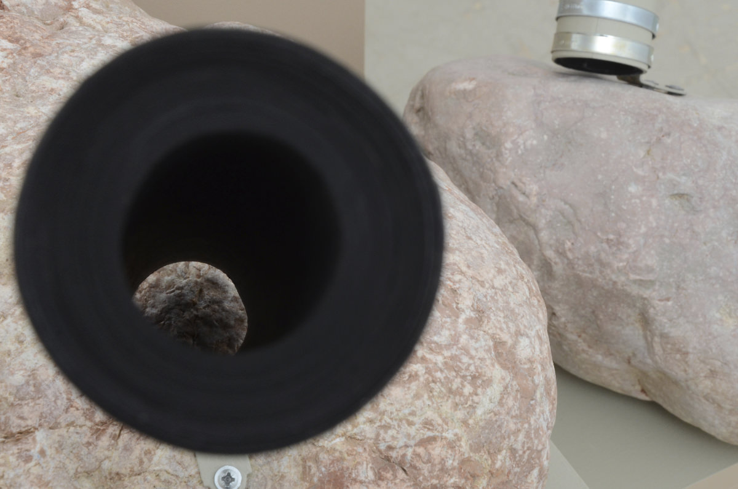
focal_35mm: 105
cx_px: 369
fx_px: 2148
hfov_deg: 19.5
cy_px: 244
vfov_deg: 13.0
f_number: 16
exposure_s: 1/60
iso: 800
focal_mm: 70
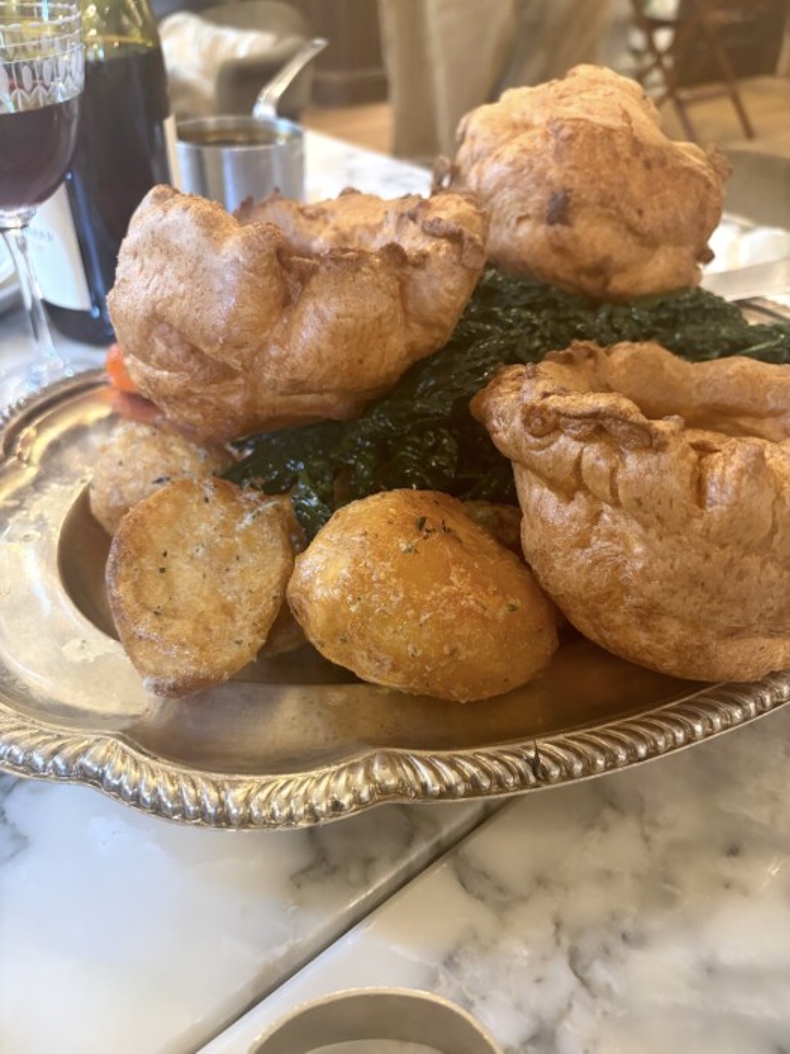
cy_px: 527
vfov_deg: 67.3
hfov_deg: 53.1
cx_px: 395
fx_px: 791
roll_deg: -0.4
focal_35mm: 26
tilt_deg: -37.1
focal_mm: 5.96
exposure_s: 1/50
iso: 320
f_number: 1.6
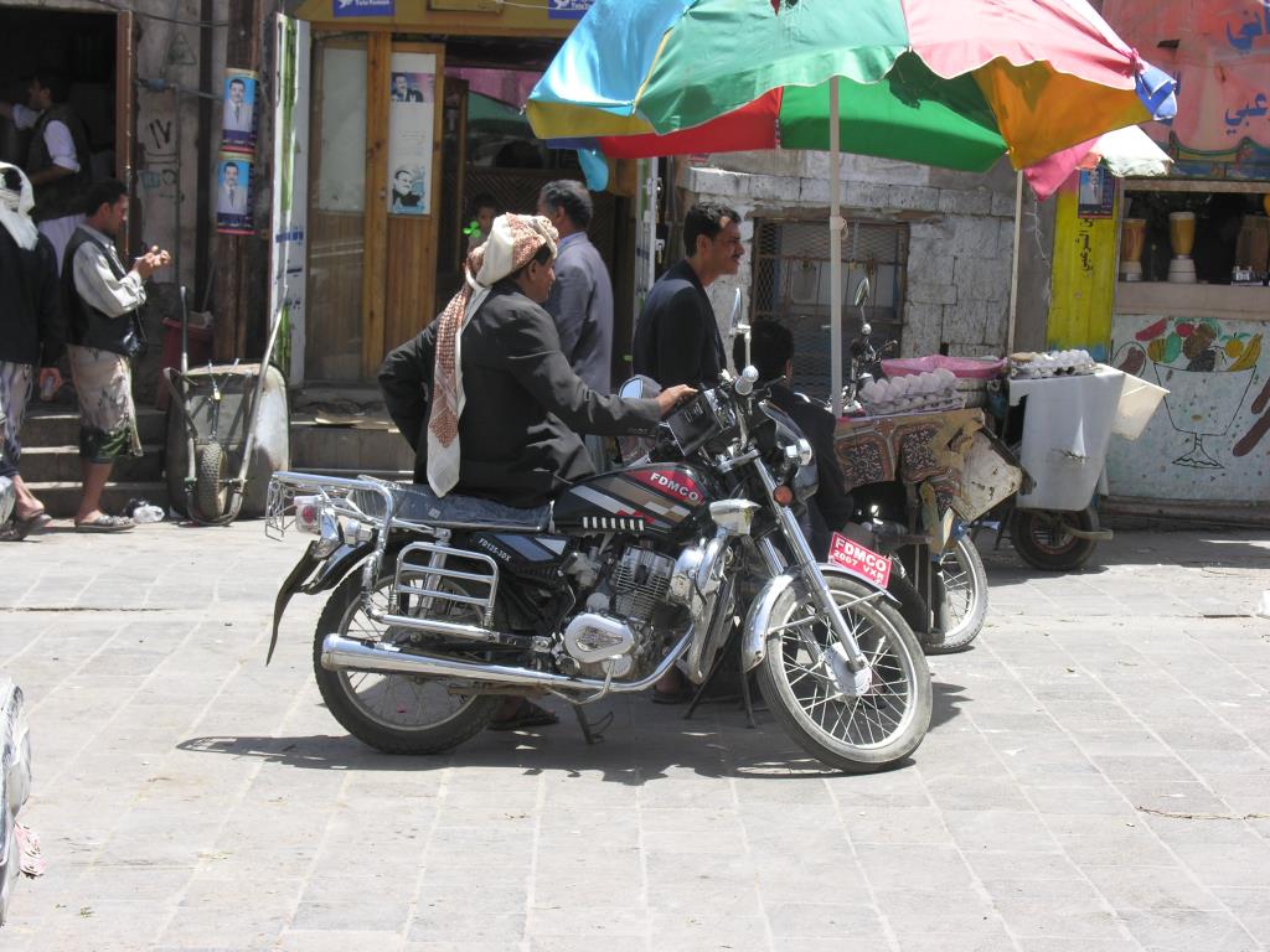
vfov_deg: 17.2
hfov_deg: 22.8
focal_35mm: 86
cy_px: 476
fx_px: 3155
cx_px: 635
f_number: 5.6
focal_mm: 21.8
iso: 50
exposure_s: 1/134
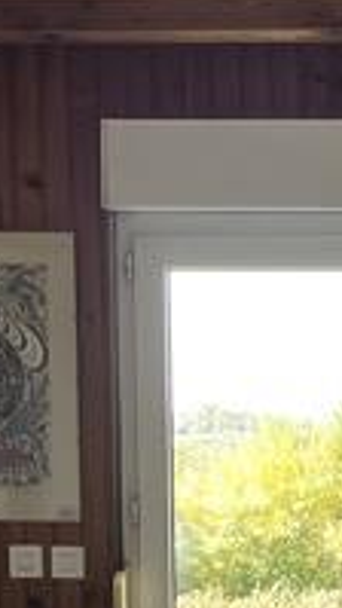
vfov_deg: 18.0
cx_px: 418
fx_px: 1837
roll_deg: +0.2
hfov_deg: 10.4
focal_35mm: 114
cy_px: 706
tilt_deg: -7.2
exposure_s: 1/122
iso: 64
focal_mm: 5.1
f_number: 1.6
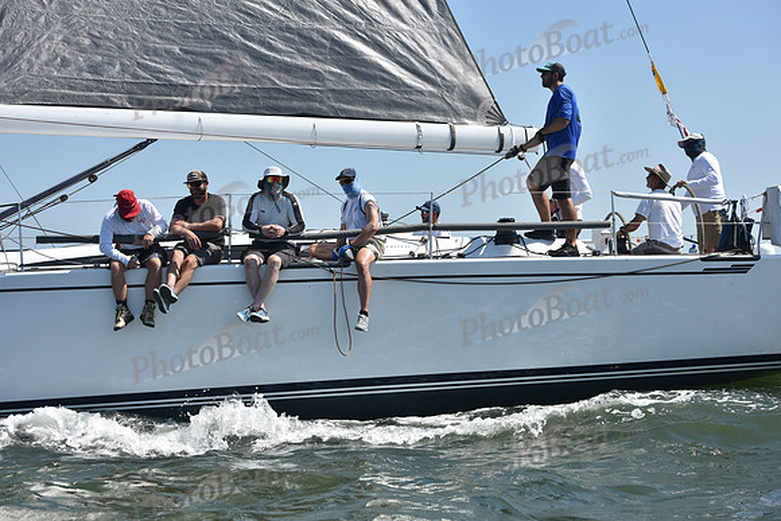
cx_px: 390
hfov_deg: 28.8
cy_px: 260
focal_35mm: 70
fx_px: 1519
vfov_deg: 19.5
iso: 250
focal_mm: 70
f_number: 7.1
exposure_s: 1/1250
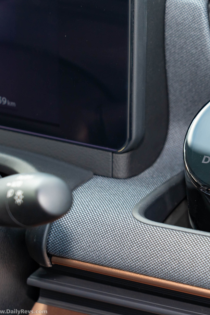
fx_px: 1163
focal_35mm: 133
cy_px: 158
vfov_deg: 15.4
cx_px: 225
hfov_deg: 10.2
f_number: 6.3
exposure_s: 1/400
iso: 1600
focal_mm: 88
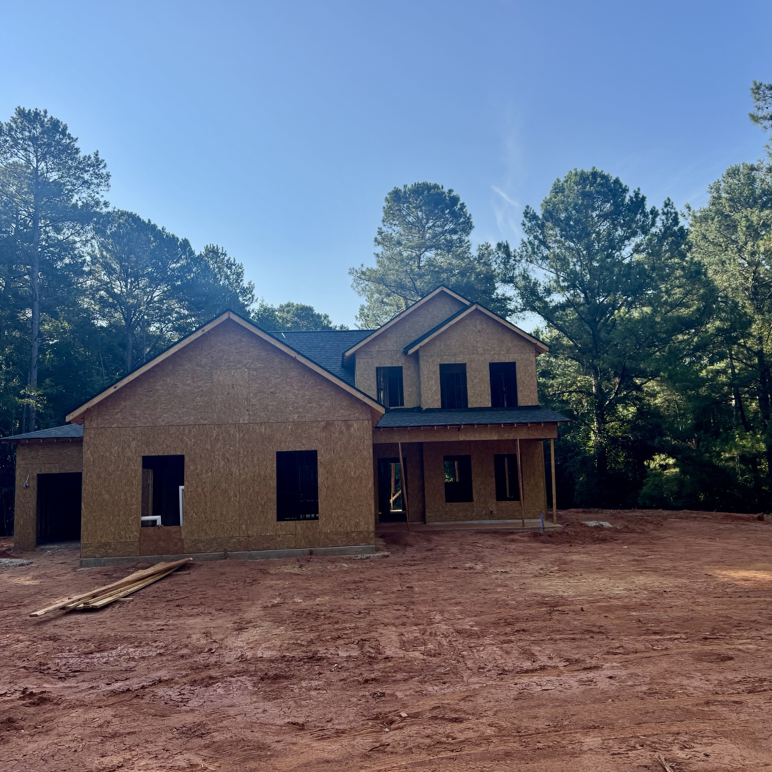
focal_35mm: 29
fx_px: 732
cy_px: 378
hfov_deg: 55.6
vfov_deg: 55.6
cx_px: 377
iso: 80
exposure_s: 1/3096
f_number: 1.78
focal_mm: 6.76
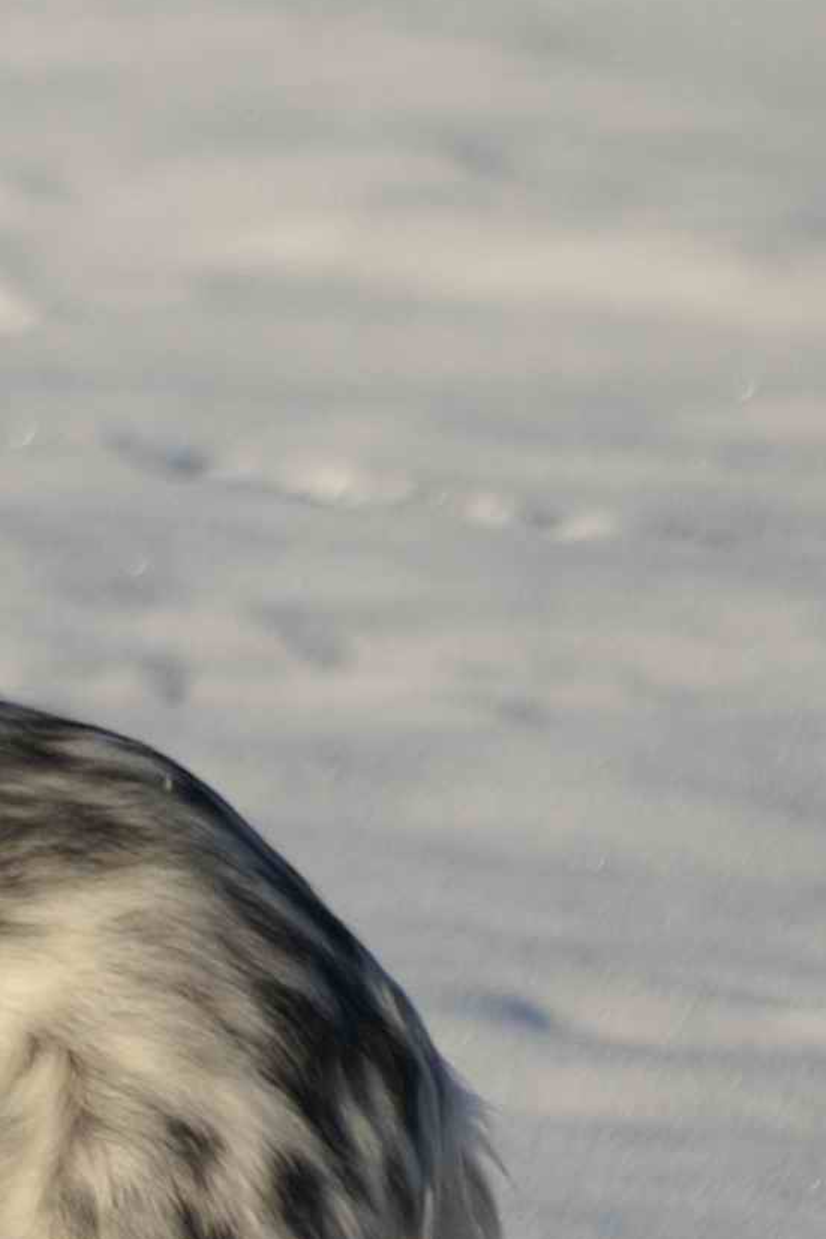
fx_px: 18763
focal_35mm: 545
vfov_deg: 3.8
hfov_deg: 2.5
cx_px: -721
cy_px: 1080
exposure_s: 1/1500
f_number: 5.6
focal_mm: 100
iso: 100
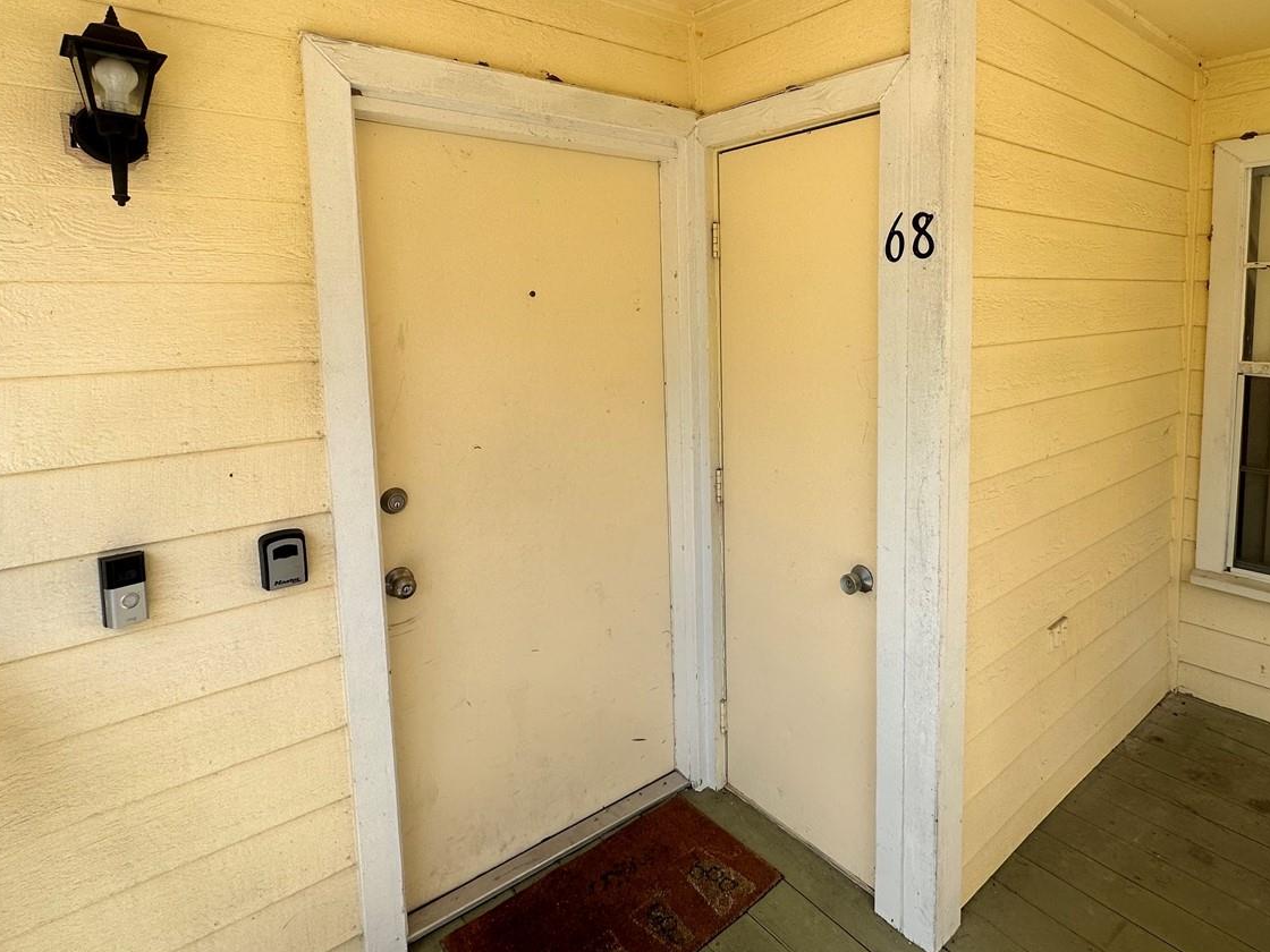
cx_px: 713
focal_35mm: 20
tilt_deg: -6.1
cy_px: 372
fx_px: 734
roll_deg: +1.0
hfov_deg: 81.4
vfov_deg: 65.2
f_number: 2.2
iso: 40
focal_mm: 2.22
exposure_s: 1/729
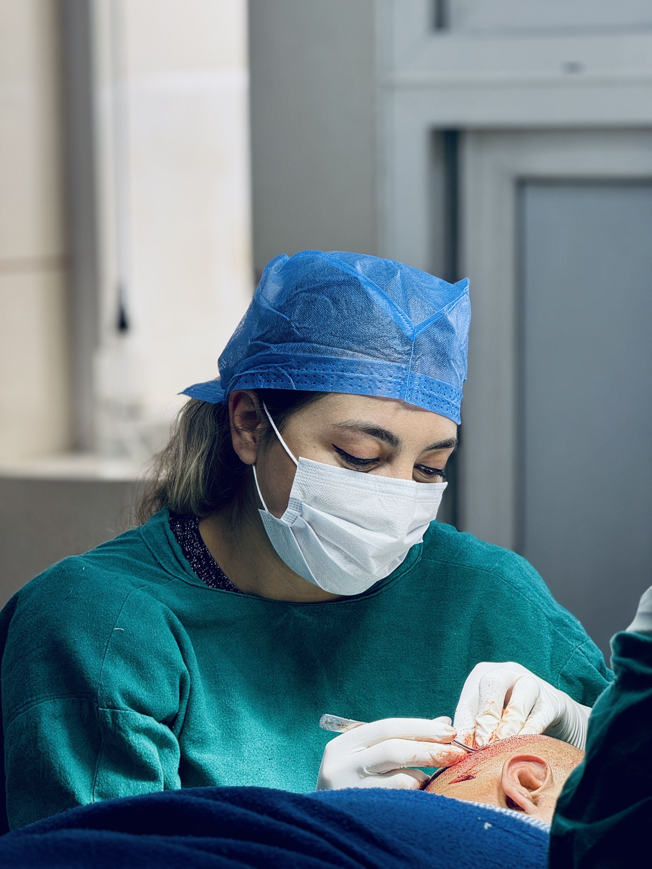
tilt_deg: -5.6
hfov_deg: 12.3
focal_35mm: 120
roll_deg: +0.4
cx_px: 326
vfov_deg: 16.4
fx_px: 3014
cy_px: 434
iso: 80
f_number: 2.8
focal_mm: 15.66
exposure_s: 1/167
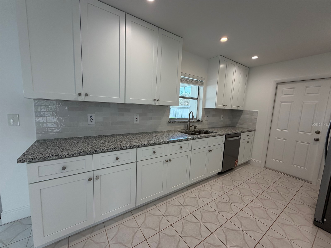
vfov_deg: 85.7
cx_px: 166
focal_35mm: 14
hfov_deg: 102.1
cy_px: 124
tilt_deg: -6.6
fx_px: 134
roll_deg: -2.6
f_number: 2.2
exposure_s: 1/120
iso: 100
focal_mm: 2.22
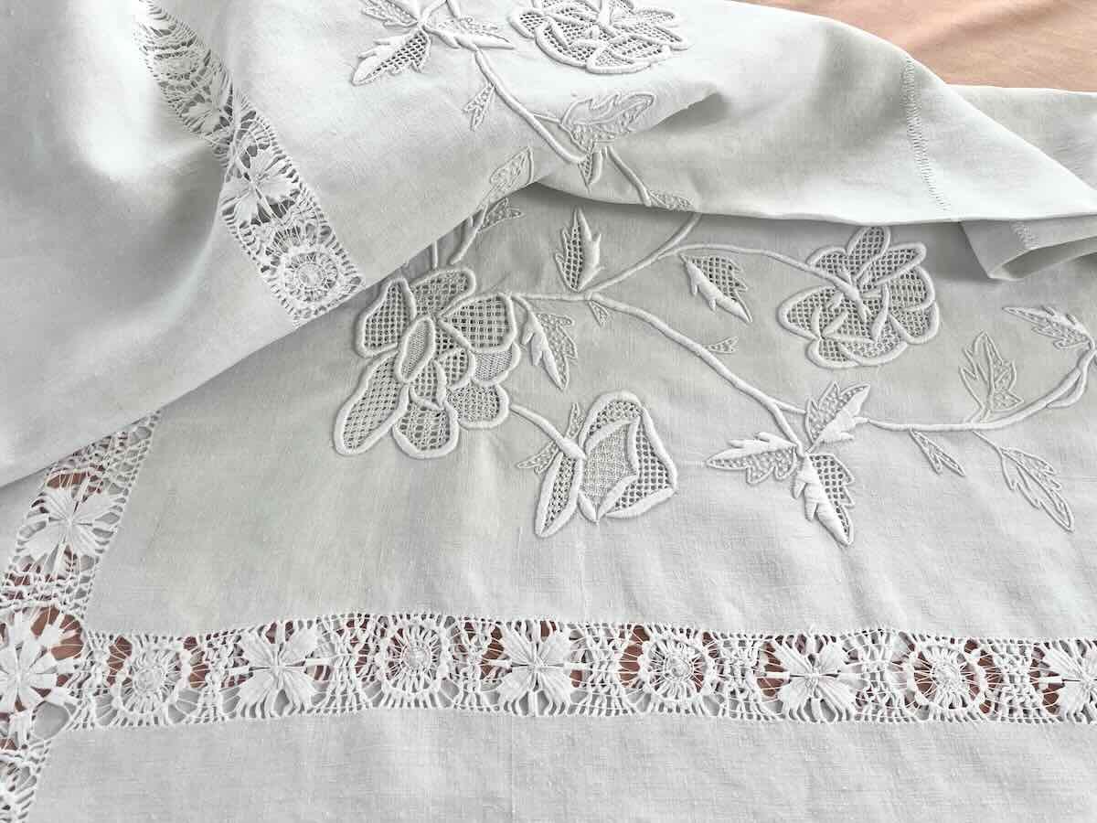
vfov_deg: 53.1
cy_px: 412
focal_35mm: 26
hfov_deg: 67.3
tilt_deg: -60.8
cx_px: 548
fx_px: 824
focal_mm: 4.2
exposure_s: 1/193
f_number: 1.6
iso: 32
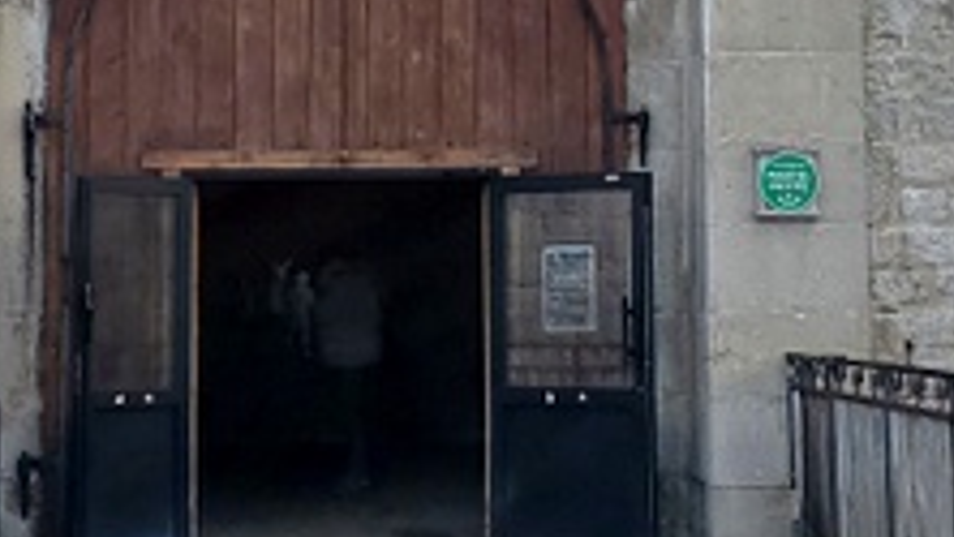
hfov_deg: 20.9
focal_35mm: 102
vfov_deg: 11.8
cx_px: 451
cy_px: 90
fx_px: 2581
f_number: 2.4
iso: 50
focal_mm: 4.3
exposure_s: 1/1002
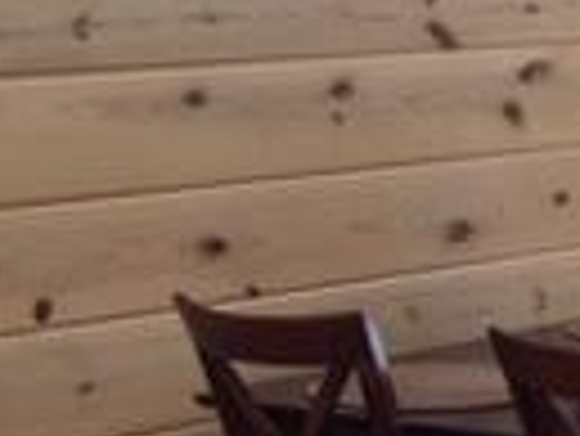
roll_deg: +0.3
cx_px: 1043
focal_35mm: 144
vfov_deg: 10.2
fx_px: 2415
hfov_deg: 12.5
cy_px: 449
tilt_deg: -10.8
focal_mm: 4.15
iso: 32
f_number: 2.2
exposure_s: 1/60
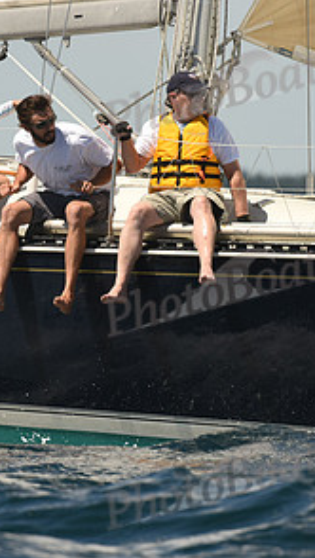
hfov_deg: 1.5
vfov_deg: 2.6
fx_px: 12230
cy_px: 215
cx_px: 8
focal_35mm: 826
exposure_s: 1/1000
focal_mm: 400
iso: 250
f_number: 6.3
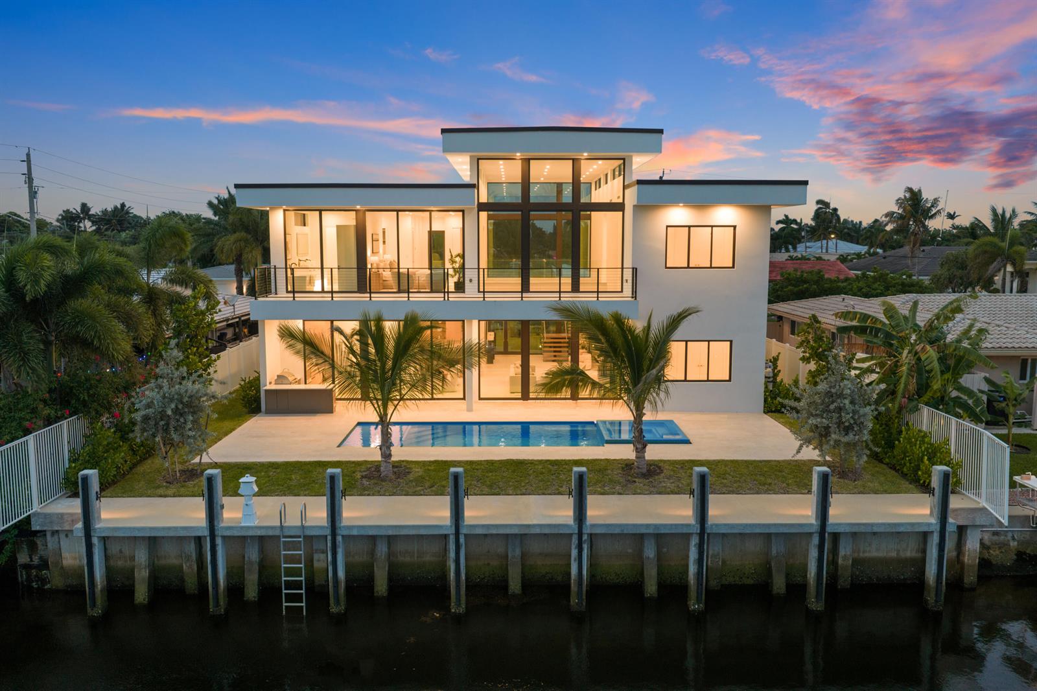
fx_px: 806
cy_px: 346
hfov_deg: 65.5
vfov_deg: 46.4
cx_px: 518
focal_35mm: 28
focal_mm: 14.45
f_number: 2.8
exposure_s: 1/13
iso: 800
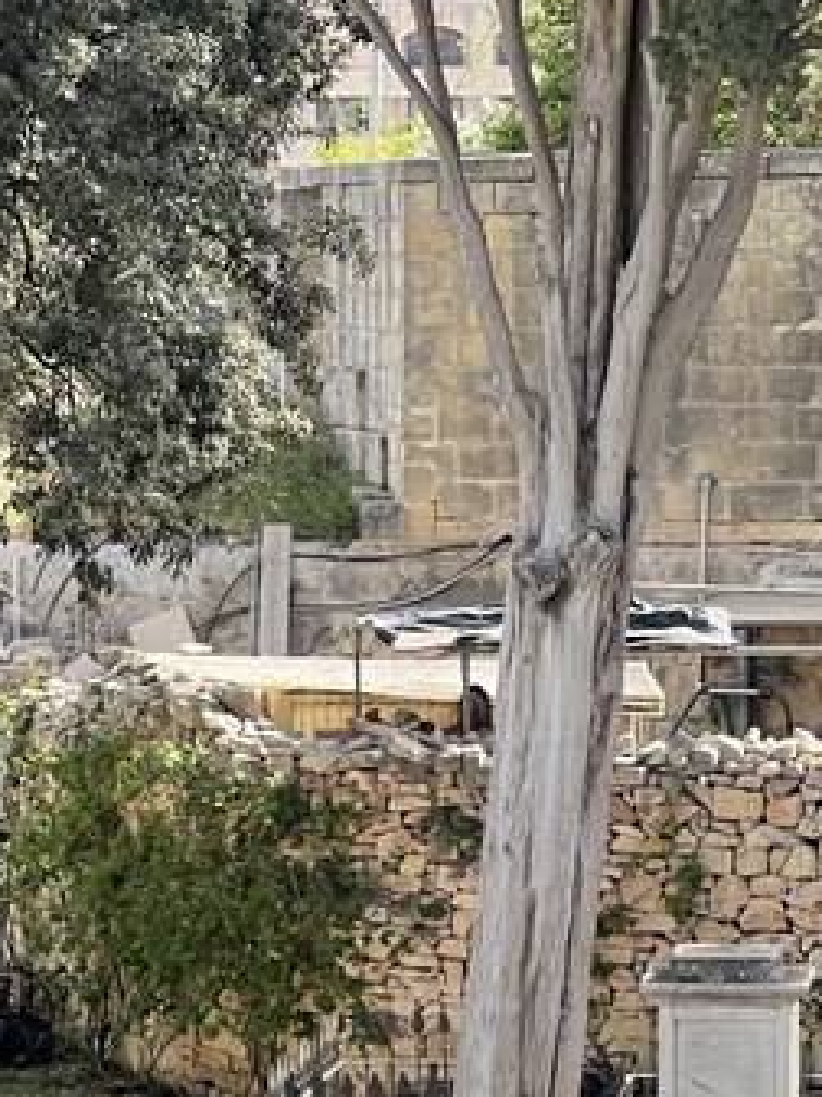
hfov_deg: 7.6
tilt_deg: -4.6
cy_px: 836
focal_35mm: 195
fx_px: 6174
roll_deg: +0.5
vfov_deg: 10.1
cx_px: 196
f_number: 2.2
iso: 20
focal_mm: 7.5
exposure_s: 1/267
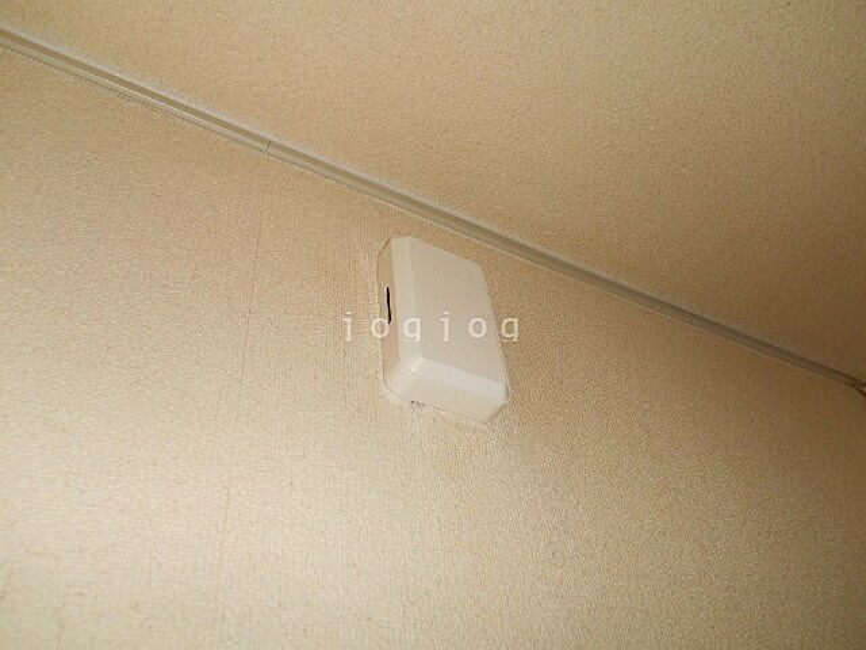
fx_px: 650
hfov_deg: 67.3
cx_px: 433
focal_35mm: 26
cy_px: 325
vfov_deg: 53.1
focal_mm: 4.7
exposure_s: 1/25
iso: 80
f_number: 3.4
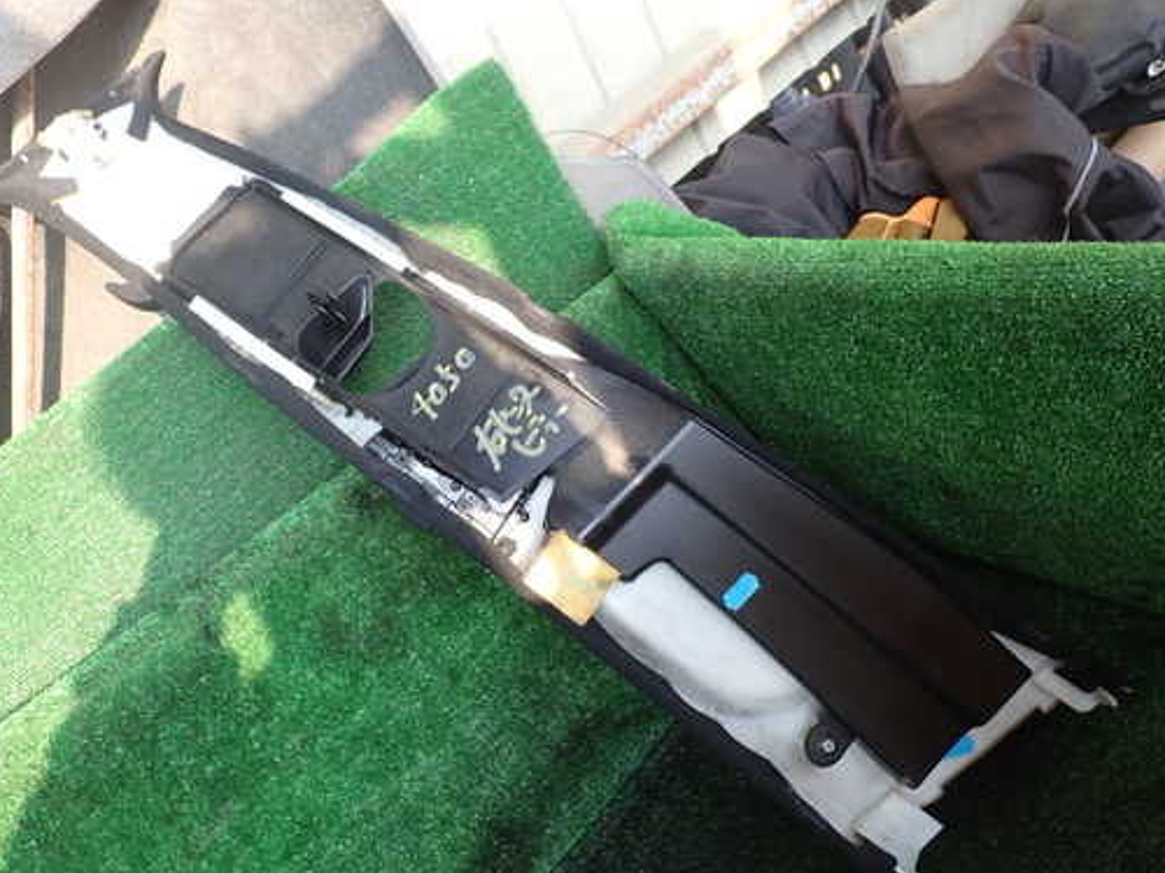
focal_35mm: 36
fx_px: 1212
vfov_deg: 39.7
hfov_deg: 51.3
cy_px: 447
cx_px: 522
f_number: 3.2
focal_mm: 5.4
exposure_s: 1/80
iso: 100
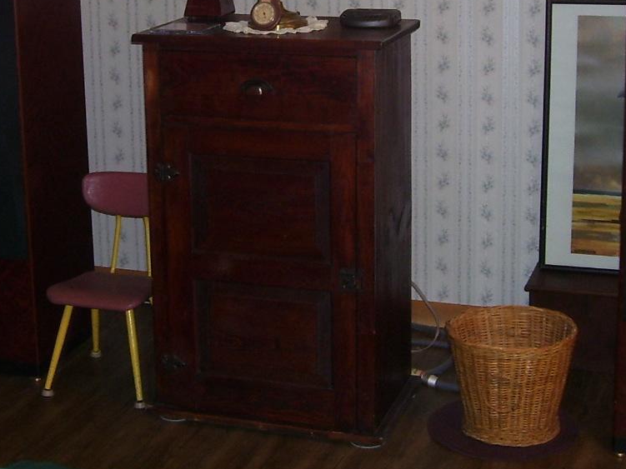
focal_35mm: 75
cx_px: 264
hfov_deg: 26.0
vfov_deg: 19.1
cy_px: 12
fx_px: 1356
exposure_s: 1/60
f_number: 2.7
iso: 80
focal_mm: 5.6
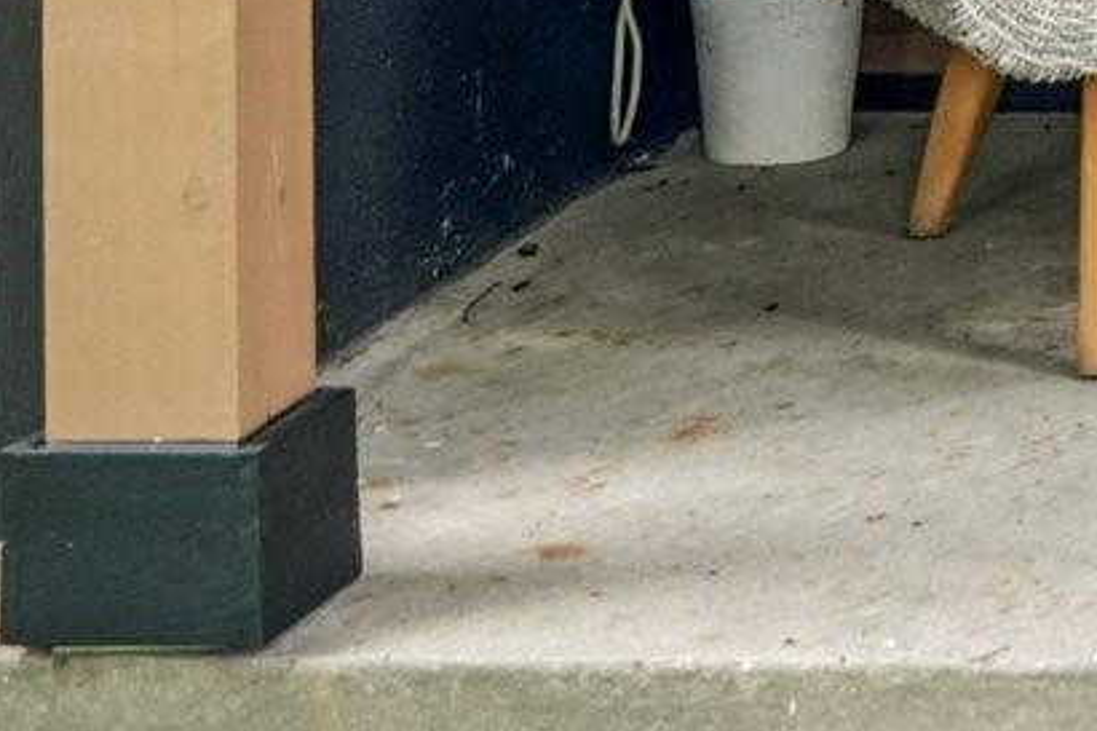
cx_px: 2427
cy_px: -995
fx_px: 5330
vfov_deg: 7.4
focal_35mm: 175
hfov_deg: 10.5
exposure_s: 1/60
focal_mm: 35
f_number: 8
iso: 400
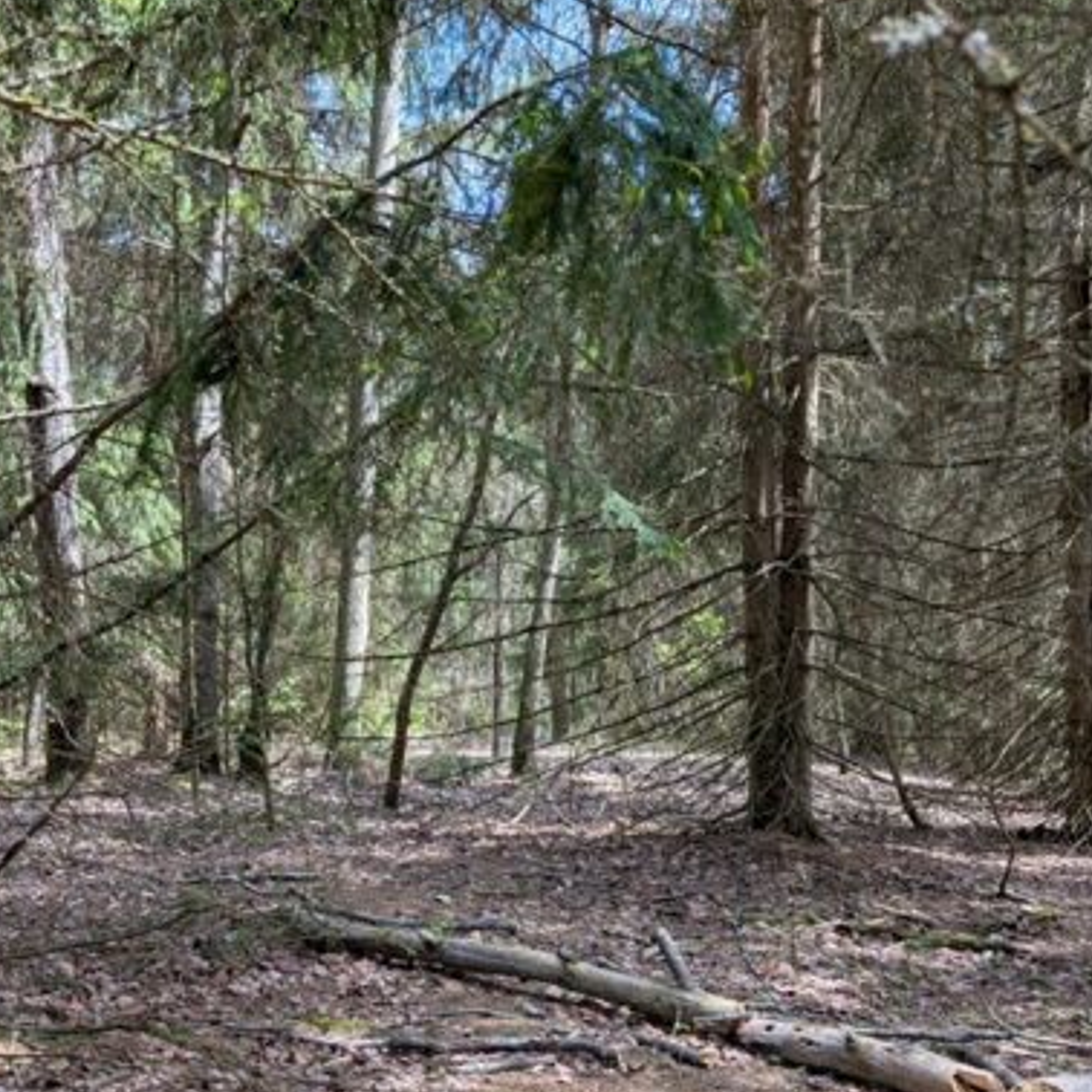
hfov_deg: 36.4
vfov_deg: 37.3
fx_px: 1606
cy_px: 688
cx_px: 237
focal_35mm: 45
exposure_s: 1/565
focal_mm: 6.9
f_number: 1.68
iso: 20
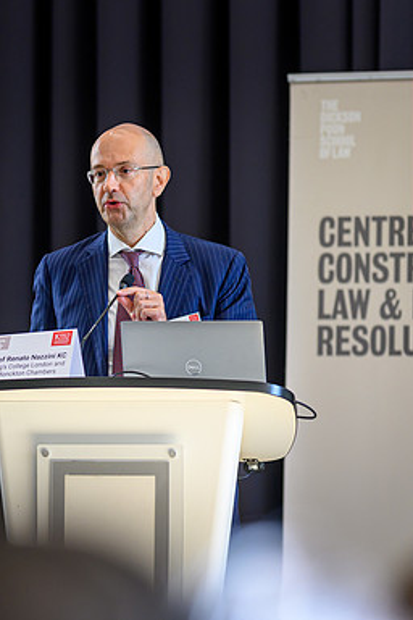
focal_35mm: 305
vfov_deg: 6.8
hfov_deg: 4.5
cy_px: 310
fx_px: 5248
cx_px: 171
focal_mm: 135
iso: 280
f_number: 1.8
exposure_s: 1/250
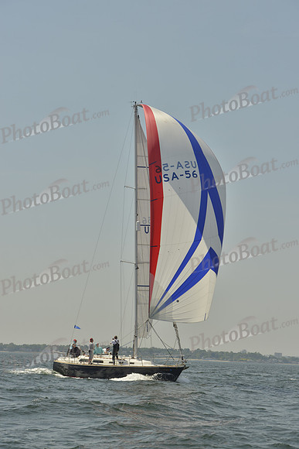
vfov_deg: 24.8
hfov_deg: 16.7
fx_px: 1021
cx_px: 150
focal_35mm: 82
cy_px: 224
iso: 200
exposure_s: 1/1250
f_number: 9
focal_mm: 82
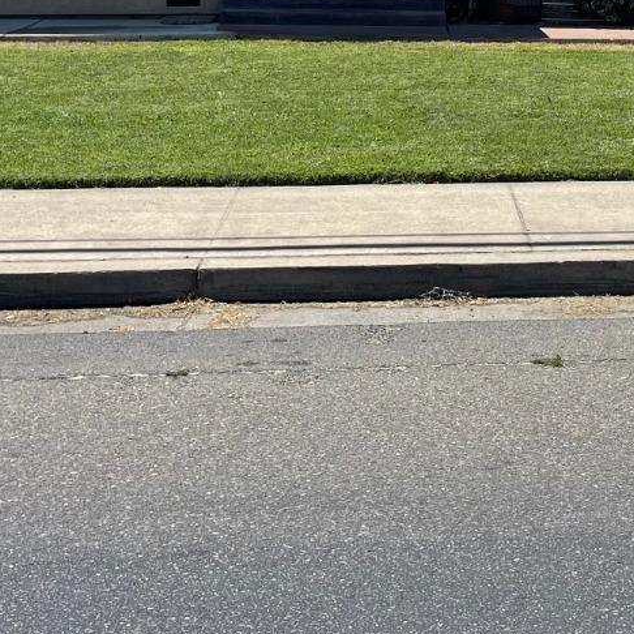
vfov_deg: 23.2
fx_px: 1471
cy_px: -25
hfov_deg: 23.6
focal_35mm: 71
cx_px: 581
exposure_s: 1/3663
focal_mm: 5.1
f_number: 1.6
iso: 32
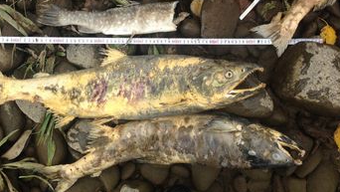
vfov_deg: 28.3
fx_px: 379
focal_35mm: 42
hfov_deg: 48.2
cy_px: 74
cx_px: 151
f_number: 2.4
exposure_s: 1/253
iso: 50
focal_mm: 4.12
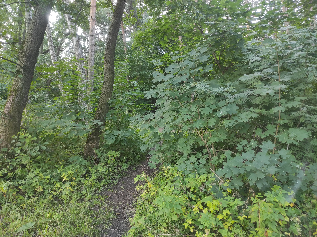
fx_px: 229
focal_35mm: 25
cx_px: 158
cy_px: 118
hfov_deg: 69.4
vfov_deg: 54.8
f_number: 1.89
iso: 166
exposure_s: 1/50
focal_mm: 5.43
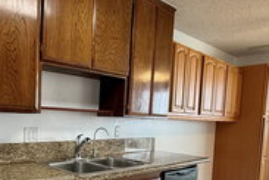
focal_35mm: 34
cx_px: 60
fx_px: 254
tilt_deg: -3.2
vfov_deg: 37.8
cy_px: 137
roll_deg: -1.0
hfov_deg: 52.7
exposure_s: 1/120
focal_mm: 2.22
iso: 160
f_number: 2.2
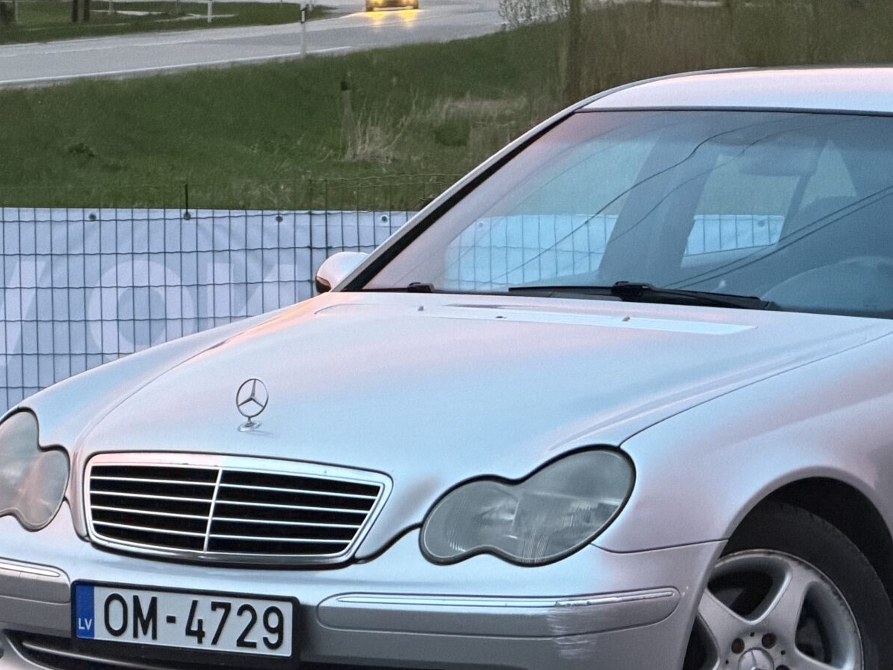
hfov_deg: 9.3
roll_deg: +0.5
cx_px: 763
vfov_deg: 7.0
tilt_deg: -4.0
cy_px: 445
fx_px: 5494
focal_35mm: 213
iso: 640
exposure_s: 1/48
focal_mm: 16.89
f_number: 2.8
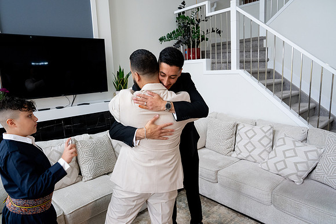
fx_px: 224
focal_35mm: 24
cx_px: 168
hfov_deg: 73.7
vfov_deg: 53.2
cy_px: 112
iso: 4000
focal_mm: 24
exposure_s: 1/160
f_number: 9
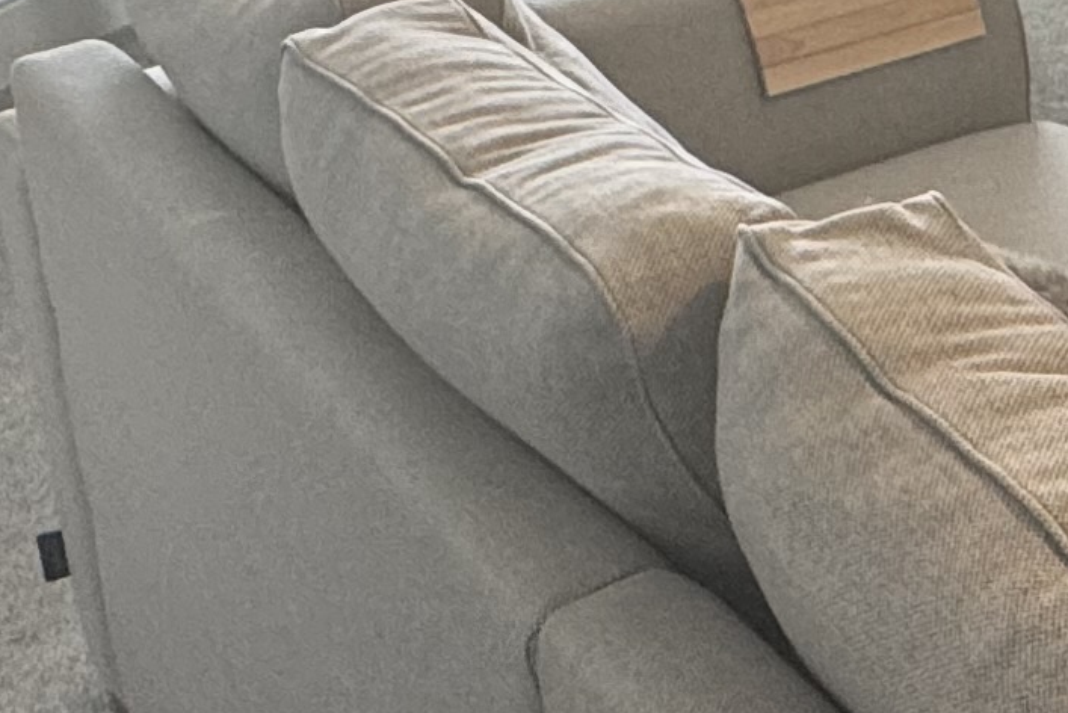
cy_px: -165
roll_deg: -0.3
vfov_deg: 15.8
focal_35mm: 83
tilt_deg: -15.6
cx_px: 1730
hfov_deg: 20.0
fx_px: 2463
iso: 160
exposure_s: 1/100
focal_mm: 2.22
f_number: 2.2
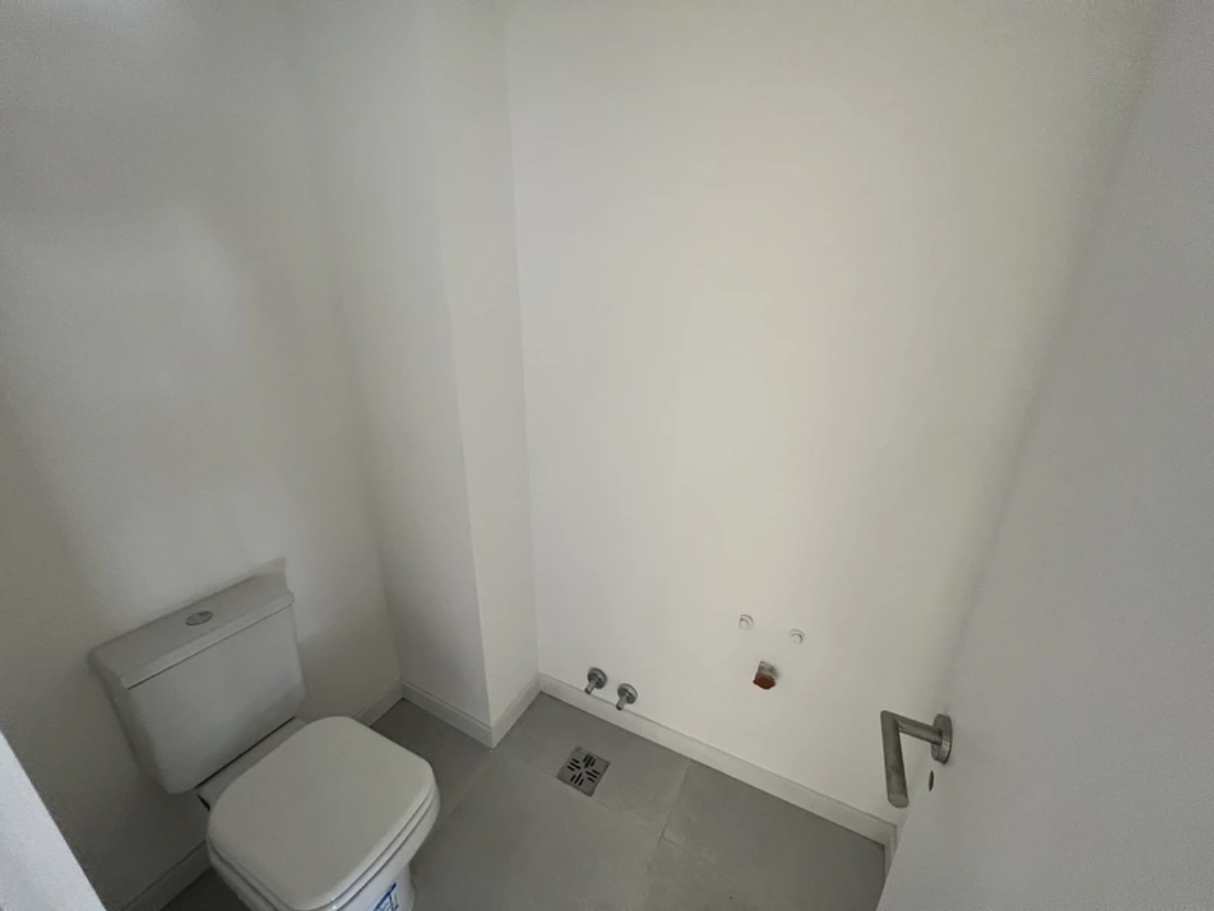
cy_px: 456
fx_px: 456
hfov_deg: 106.2
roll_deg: -0.2
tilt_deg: -20.6
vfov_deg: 89.9
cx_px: 607
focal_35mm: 13
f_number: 1.8
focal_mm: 1.57
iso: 200
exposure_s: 1/100
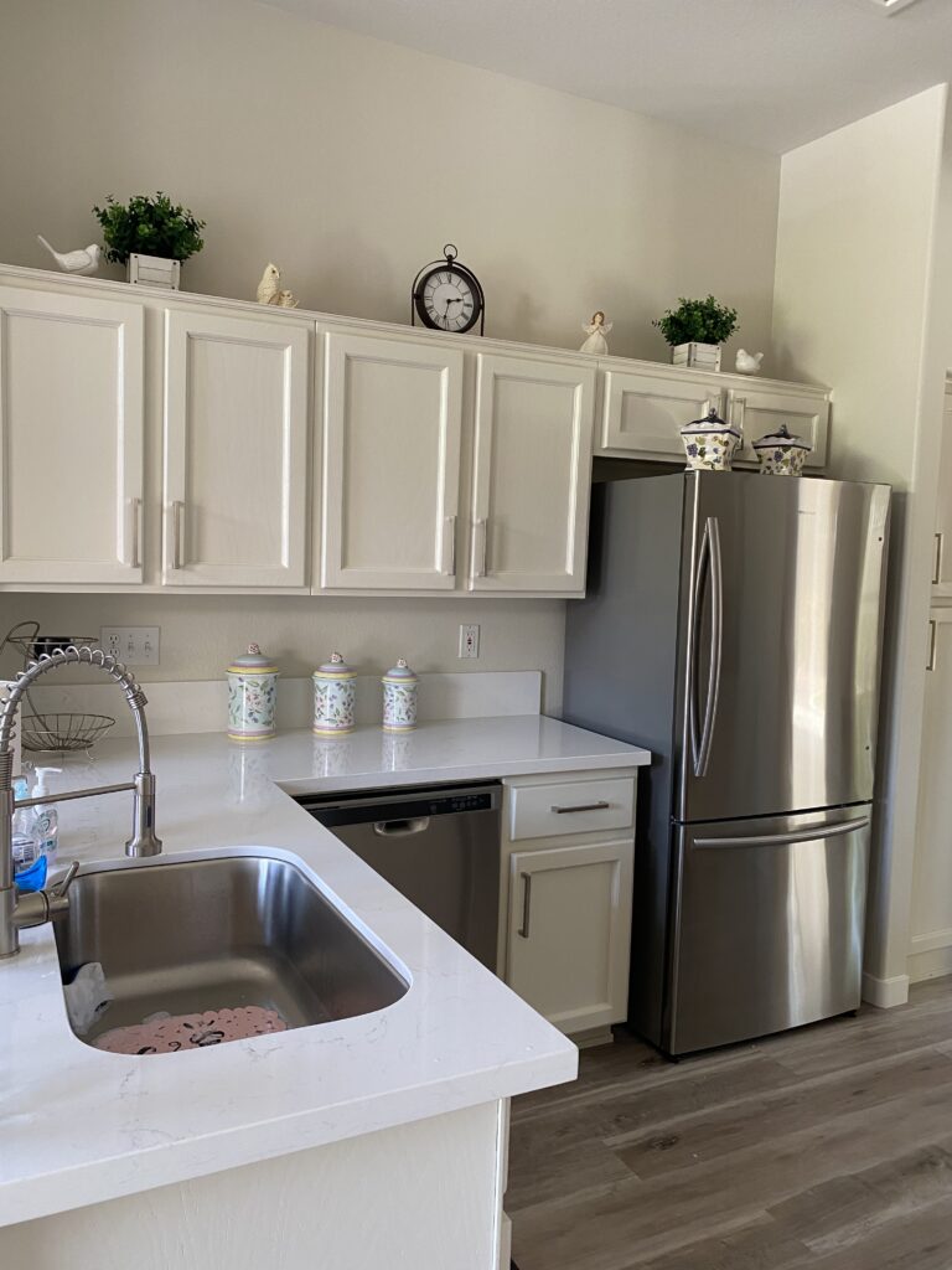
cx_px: 476
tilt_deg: -5.0
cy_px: 635
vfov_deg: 67.3
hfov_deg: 53.1
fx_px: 953
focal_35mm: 26
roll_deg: -1.3
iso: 125
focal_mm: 4.25
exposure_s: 1/60
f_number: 1.8
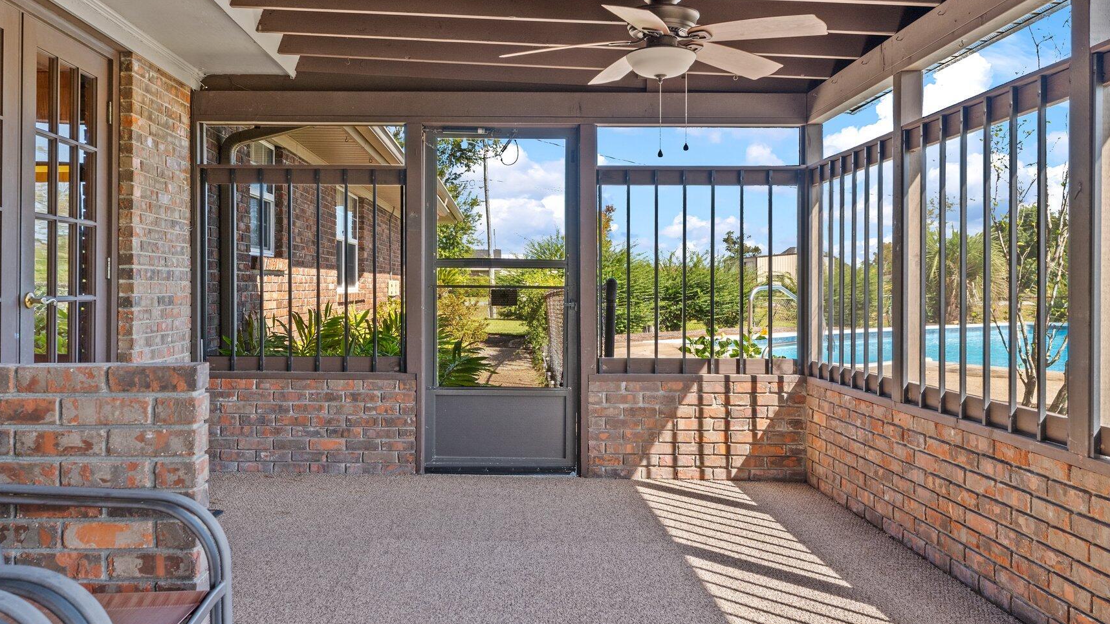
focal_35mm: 30
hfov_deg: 64.2
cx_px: 503
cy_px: 278
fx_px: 883
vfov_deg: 38.9
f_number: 8
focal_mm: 24
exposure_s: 1/25
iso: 400
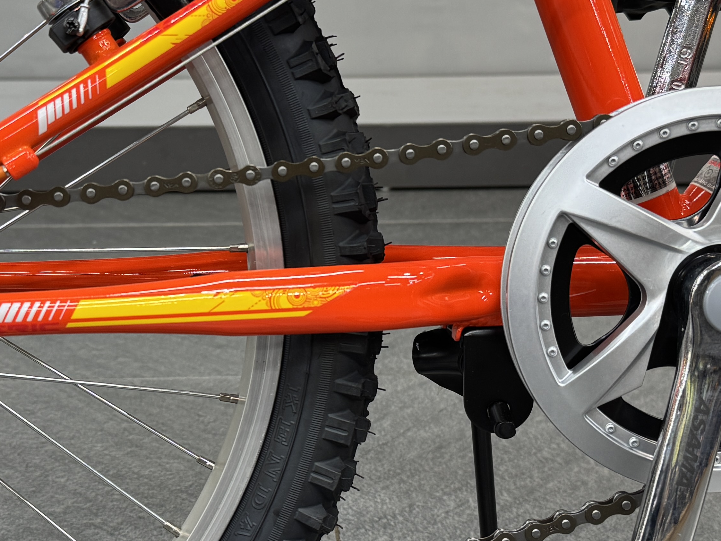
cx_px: 263
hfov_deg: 31.5
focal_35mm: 61
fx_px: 1271
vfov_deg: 24.0
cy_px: 271
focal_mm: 6.76
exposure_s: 1/51
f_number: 1.78
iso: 160
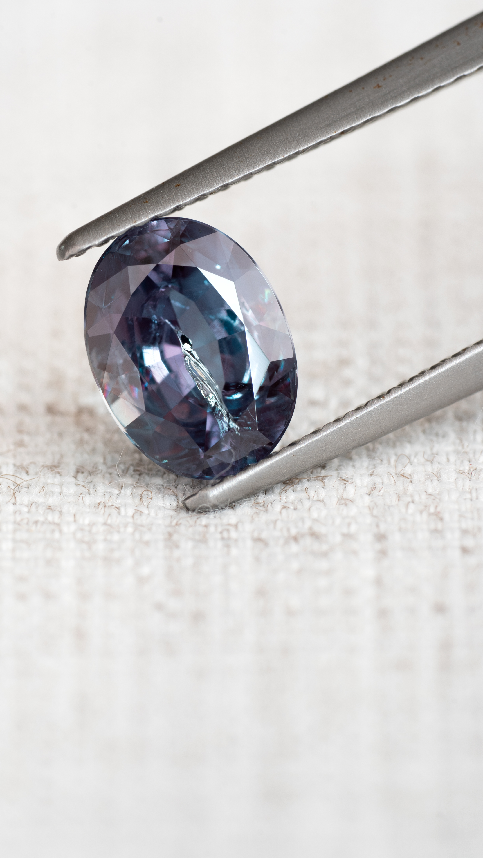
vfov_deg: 17.7
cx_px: 186
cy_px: 371
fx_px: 2755
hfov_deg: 10.0
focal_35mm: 121
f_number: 8
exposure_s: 1/2.5
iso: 100
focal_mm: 90
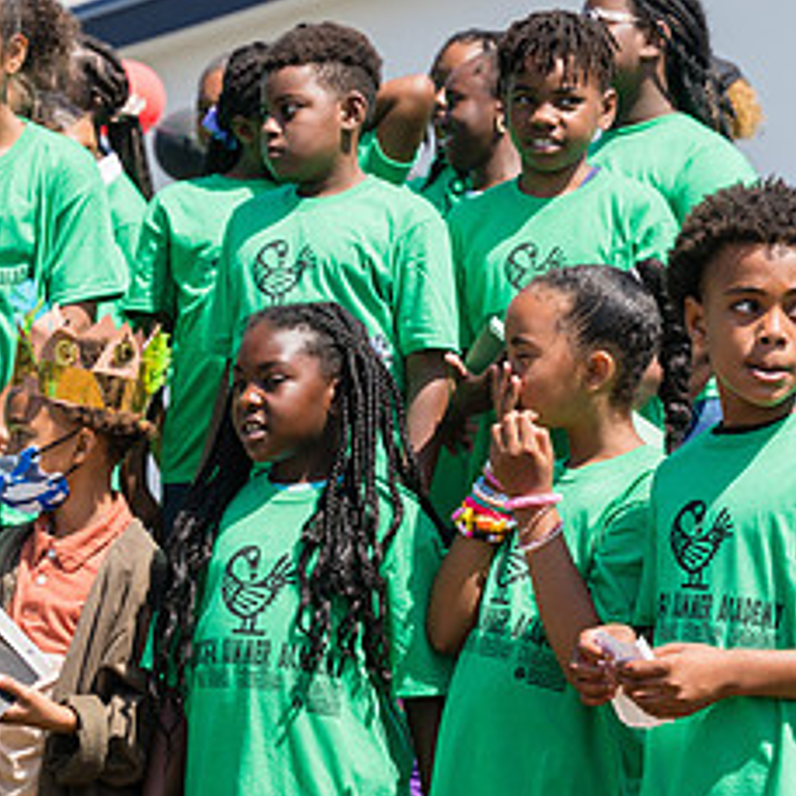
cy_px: 534
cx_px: 497
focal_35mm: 114
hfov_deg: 15.3
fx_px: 2966
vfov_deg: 15.3
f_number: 4
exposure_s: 1/800
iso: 100
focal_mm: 53
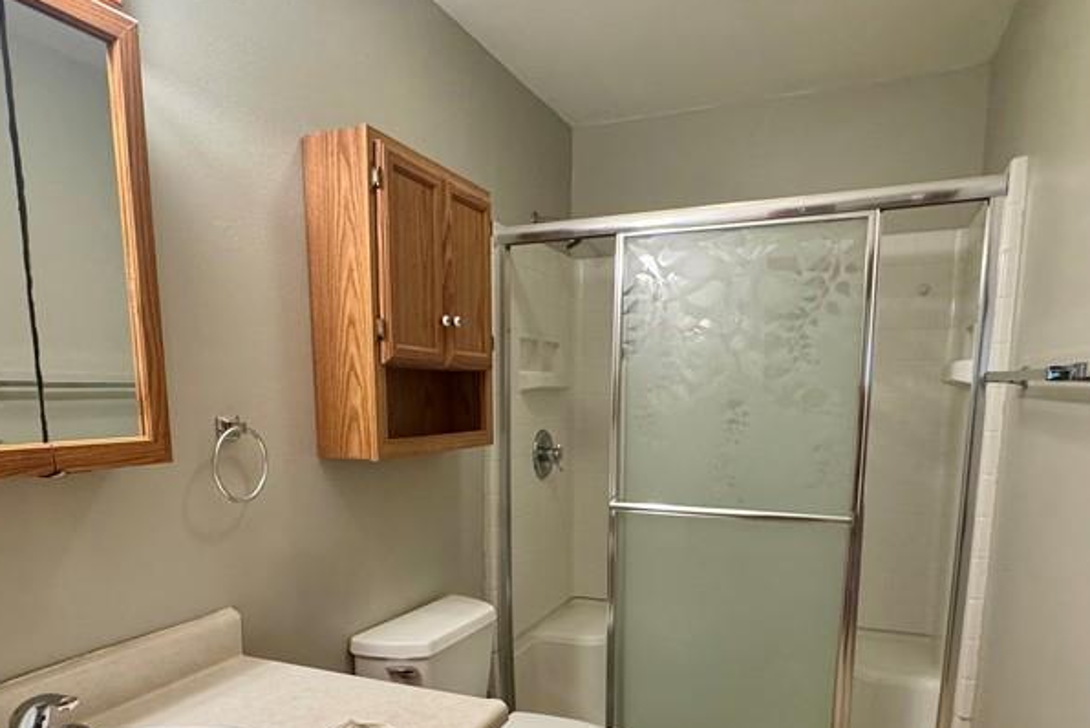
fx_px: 757
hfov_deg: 71.5
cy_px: 518
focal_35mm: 25
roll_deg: +0.3
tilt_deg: -10.0
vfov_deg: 49.9
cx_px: 530
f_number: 2.2
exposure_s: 1/60
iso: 320
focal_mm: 2.22
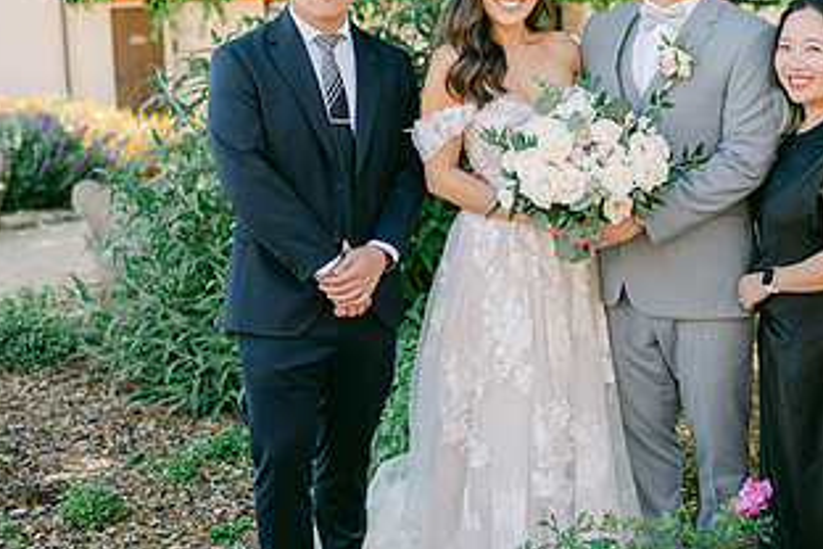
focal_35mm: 65
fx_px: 1486
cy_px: 259
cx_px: 554
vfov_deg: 20.9
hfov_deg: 30.7
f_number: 2
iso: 100
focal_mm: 35
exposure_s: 1/800
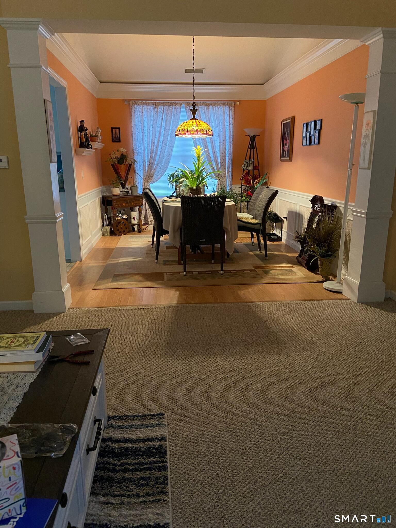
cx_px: 198
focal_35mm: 26
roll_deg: +1.1
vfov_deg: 67.3
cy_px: 264
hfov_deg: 53.1
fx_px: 397
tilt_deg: -14.2
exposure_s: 1/30
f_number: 1.8
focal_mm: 4.25
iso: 640
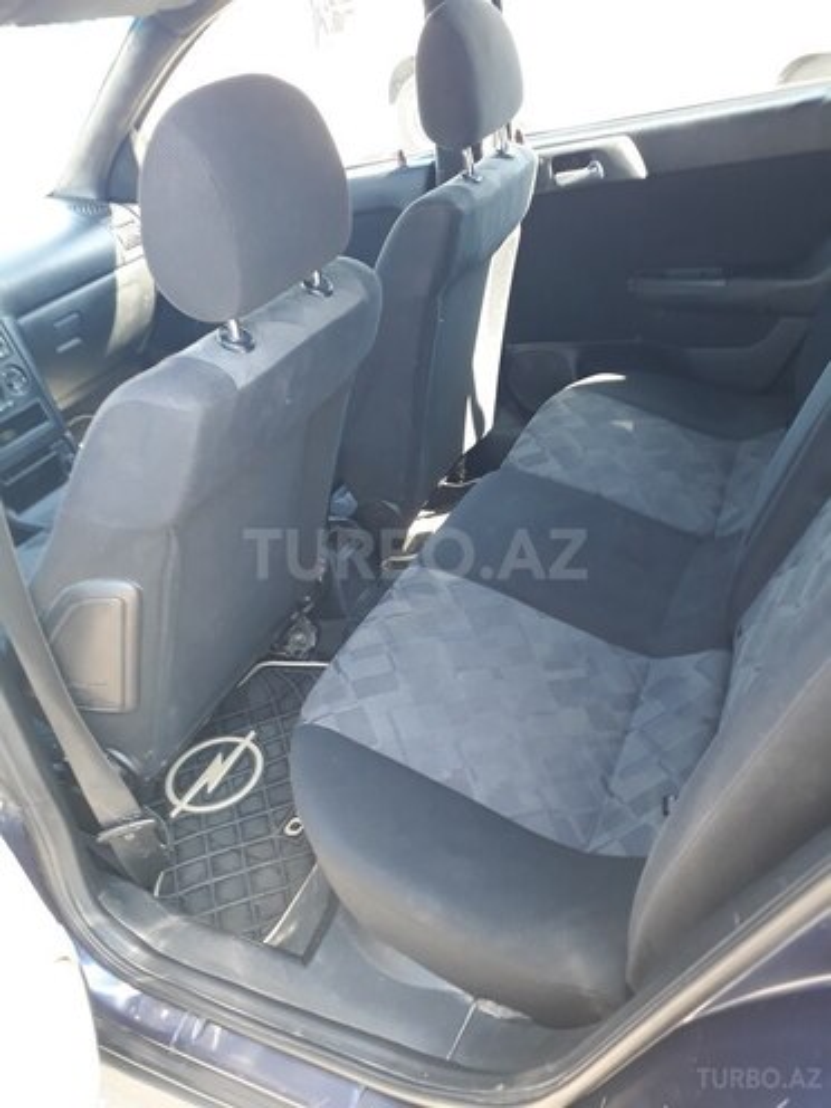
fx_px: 864
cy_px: 554
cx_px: 416
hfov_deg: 51.4
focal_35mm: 27
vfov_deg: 65.3
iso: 50
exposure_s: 1/33
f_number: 1.9
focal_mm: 3.6
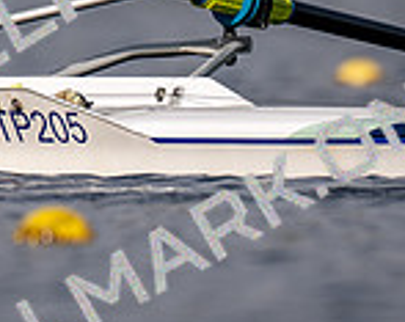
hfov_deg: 0.6
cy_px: -98
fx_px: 39955
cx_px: -380
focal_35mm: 3340
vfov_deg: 0.5
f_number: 4
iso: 160
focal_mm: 600
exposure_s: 1/2500
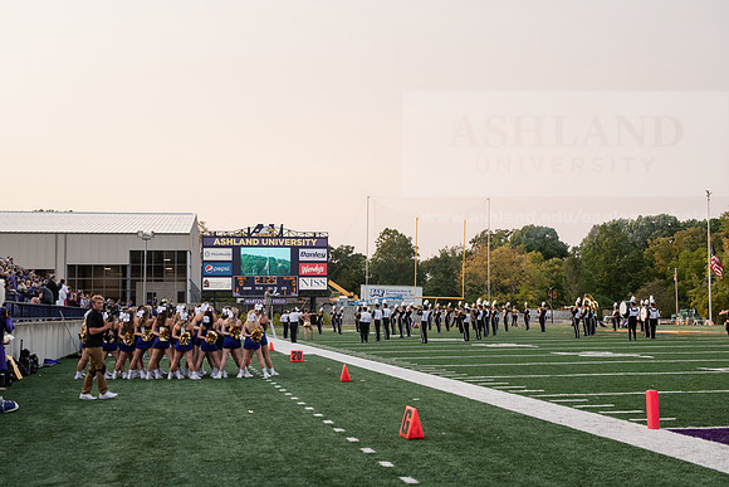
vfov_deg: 27.0
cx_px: 364
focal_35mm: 50
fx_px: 1013
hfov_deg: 39.6
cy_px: 244
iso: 250
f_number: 7.1
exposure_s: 1/250
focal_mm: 50
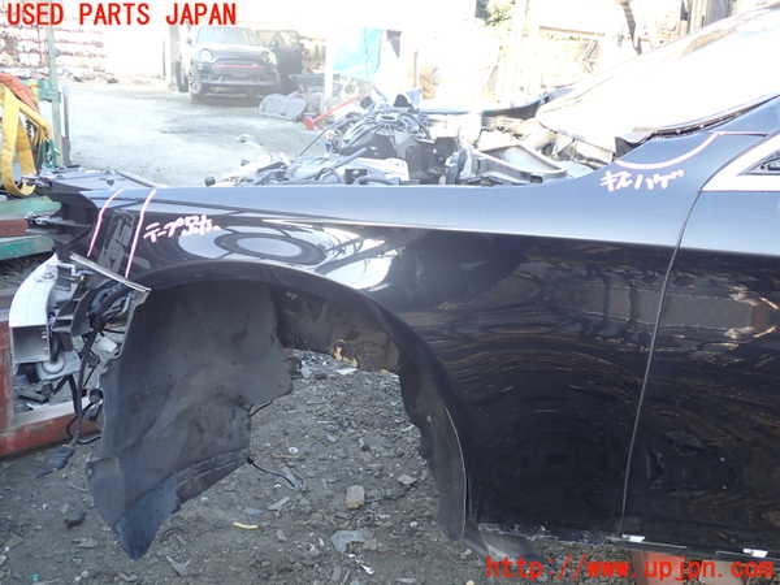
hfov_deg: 60.0
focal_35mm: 30
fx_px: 676
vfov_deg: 46.8
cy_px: 292
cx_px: 390
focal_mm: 5.4
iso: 100
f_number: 2.3
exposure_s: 1/60
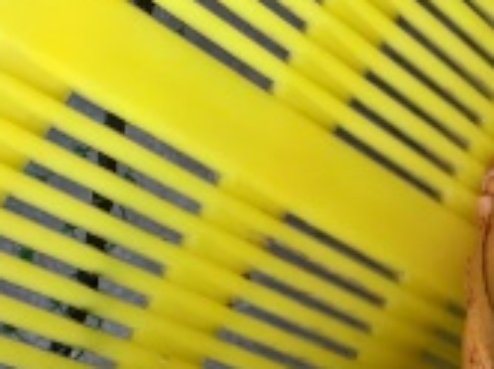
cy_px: 494
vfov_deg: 12.8
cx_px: 1155
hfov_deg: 13.5
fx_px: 1582
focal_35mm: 111
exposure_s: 1/970
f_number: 1.57
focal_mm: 6.54
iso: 1135
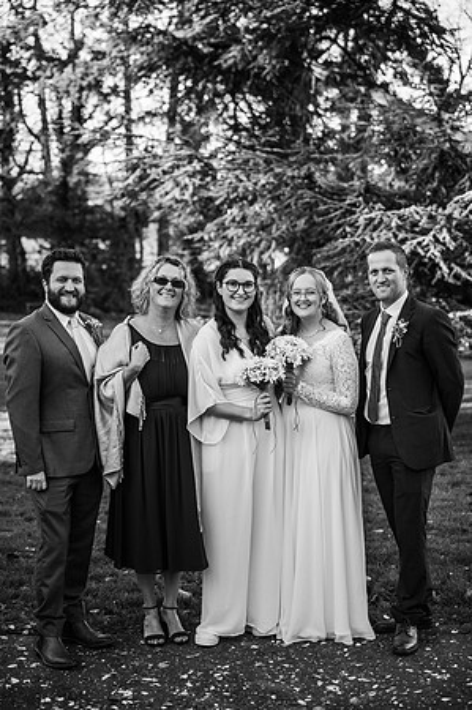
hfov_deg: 23.7
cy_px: 355
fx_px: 1124
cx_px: 236
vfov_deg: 35.1
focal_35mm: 57
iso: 100
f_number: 2.8
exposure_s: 1/500
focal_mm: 57
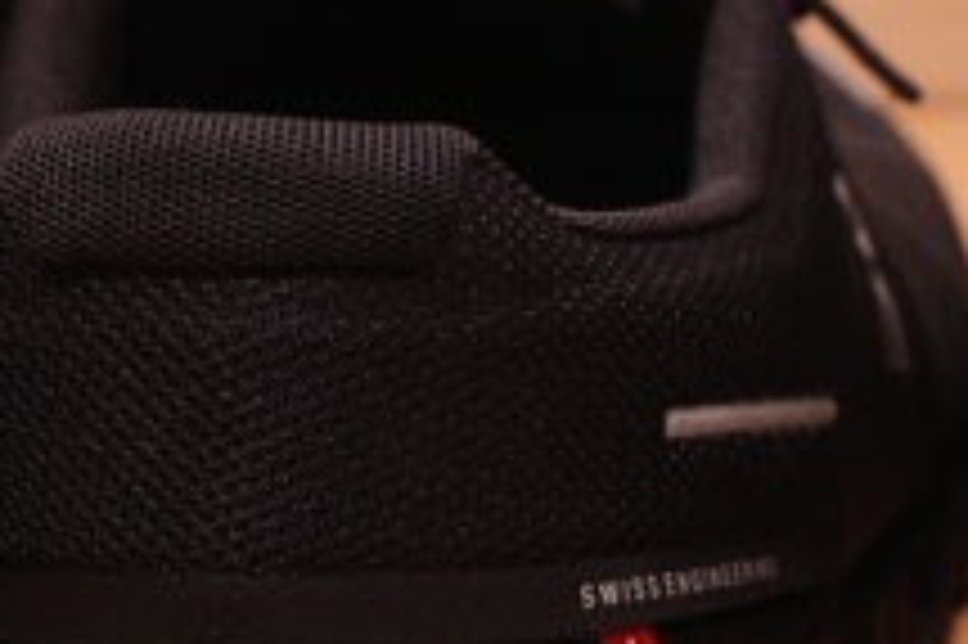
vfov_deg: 10.9
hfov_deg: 16.0
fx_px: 3358
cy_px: 491
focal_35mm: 125
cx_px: 1054
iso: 400
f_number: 3.5
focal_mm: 18.3
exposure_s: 1/13
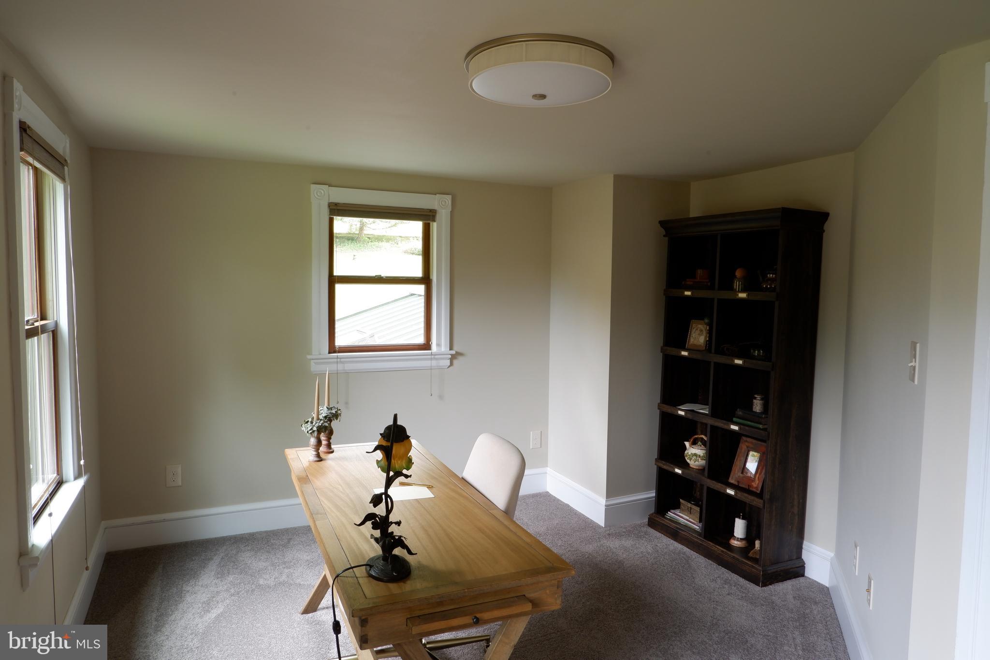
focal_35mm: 23
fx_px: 632
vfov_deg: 55.1
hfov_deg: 76.1
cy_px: 330
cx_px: 495
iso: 400
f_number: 11
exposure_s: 1/5
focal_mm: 15
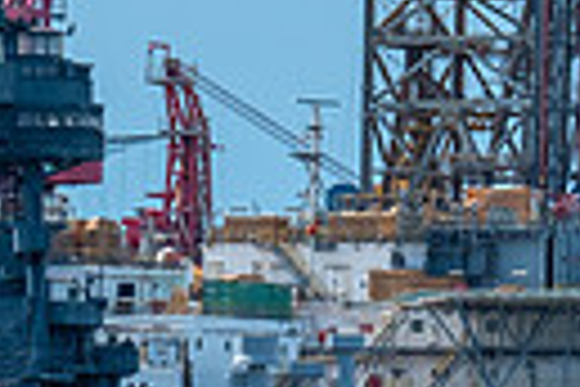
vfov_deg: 2.3
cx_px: -184
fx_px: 9585
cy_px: 290
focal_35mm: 595
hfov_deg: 3.5
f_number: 5
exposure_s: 1/1250
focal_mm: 86
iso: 200
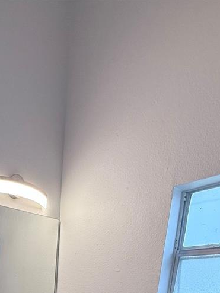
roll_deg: -2.4
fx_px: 288
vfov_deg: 38.9
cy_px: 354
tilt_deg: -11.0
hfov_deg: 37.4
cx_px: 1
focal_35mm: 34
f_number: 2.2
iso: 200
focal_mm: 2.22
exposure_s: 1/120
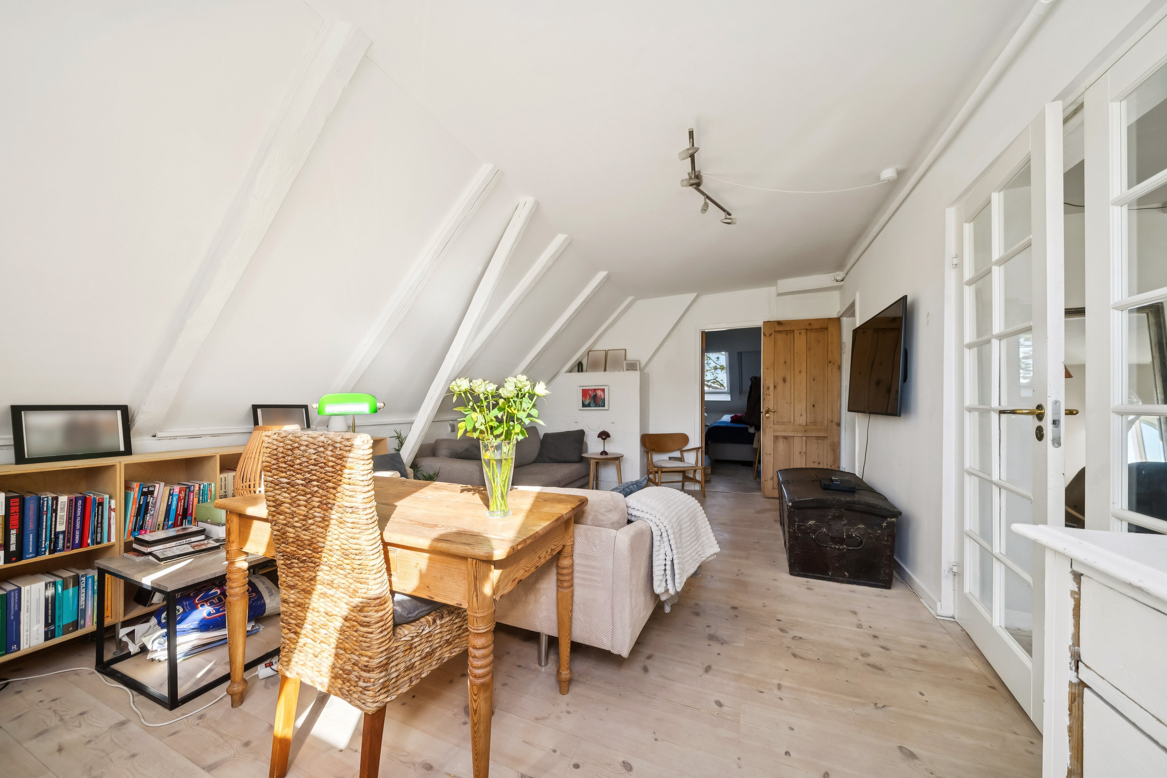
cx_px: 584
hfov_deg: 112.6
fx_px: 389
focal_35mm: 12
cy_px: 389
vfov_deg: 90.0
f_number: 5.6
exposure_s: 1/125
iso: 250
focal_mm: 12
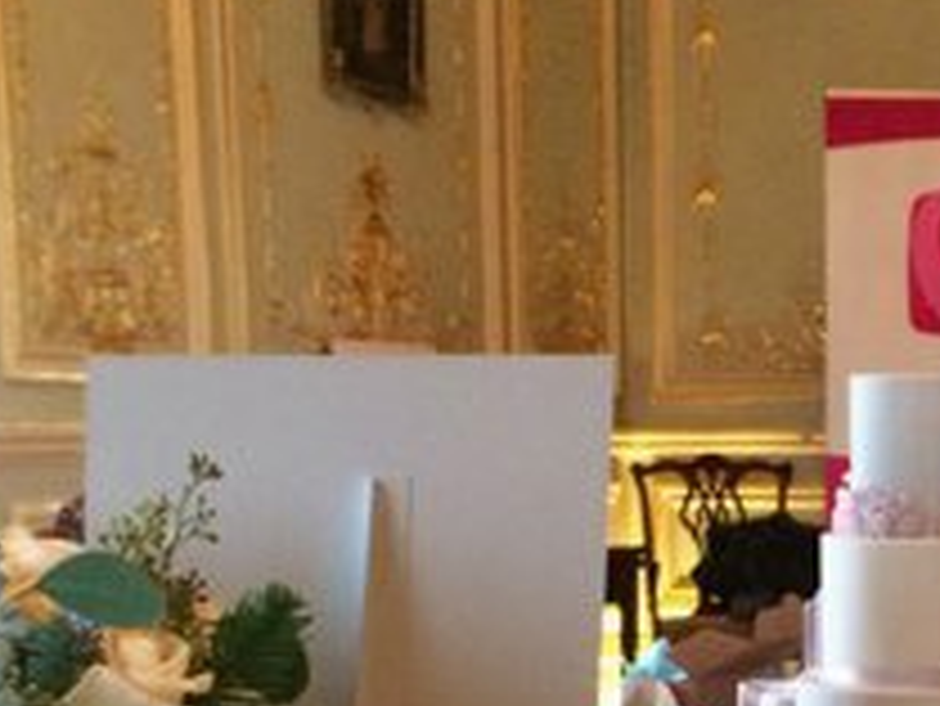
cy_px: 814
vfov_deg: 16.9
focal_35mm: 84
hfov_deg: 22.9
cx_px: 789
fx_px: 2282
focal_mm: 4.15
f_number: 2.2
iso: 320
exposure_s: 1/25
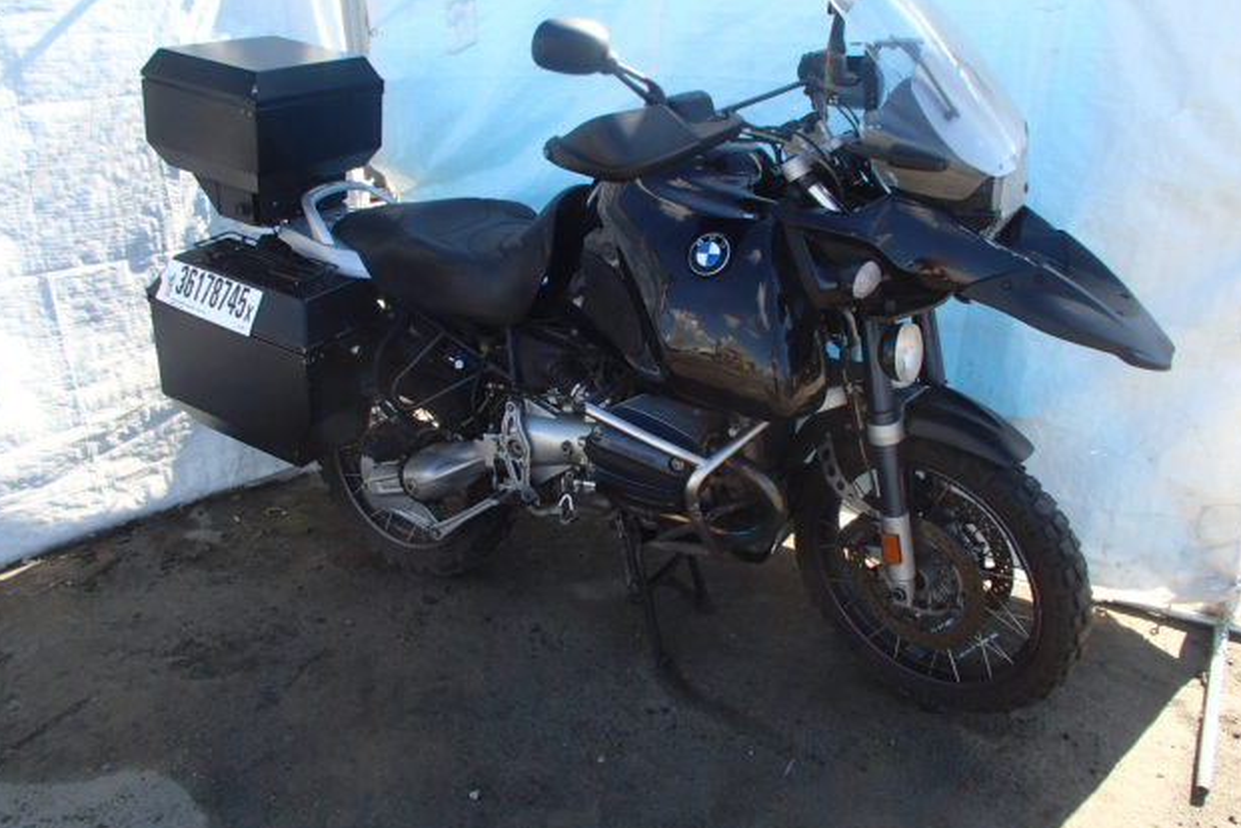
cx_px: 627
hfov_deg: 61.9
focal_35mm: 30
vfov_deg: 43.6
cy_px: 378
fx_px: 1034
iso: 100
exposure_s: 1/200
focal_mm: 5
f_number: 3.9
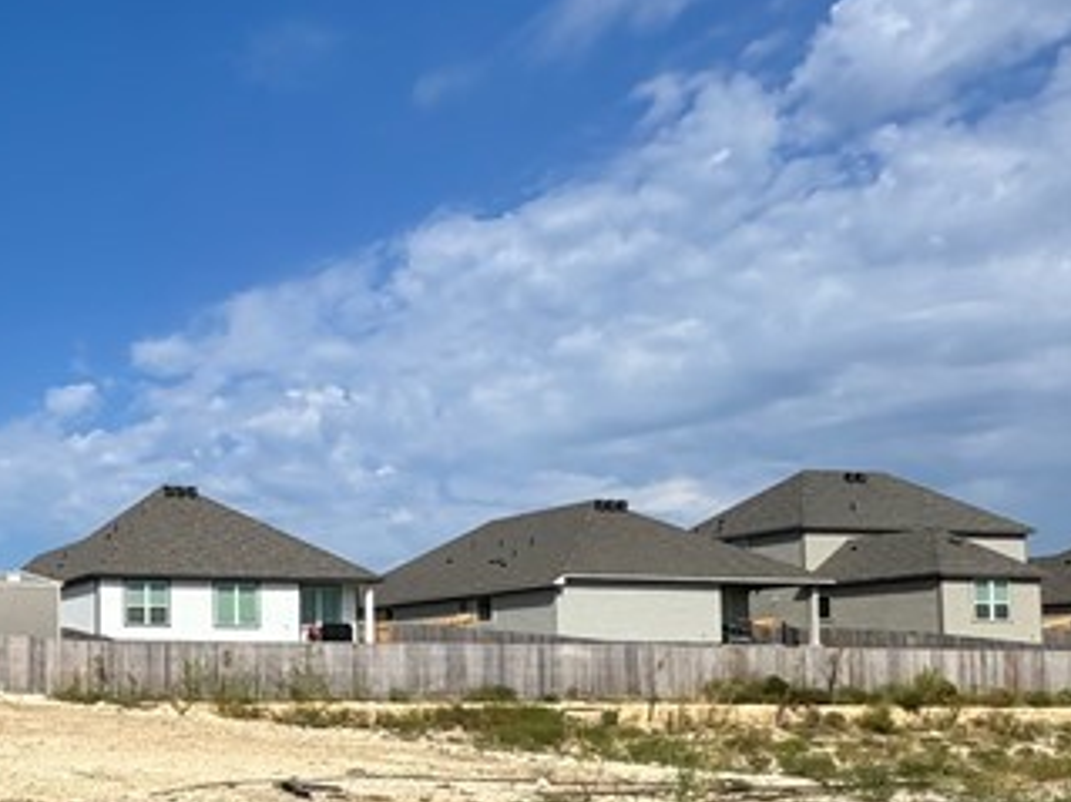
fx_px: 1392
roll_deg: -0.5
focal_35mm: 45
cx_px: -205
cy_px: 604
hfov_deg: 34.1
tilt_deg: +3.5
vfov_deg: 31.6
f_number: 2.2
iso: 40
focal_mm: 2.22
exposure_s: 1/3906
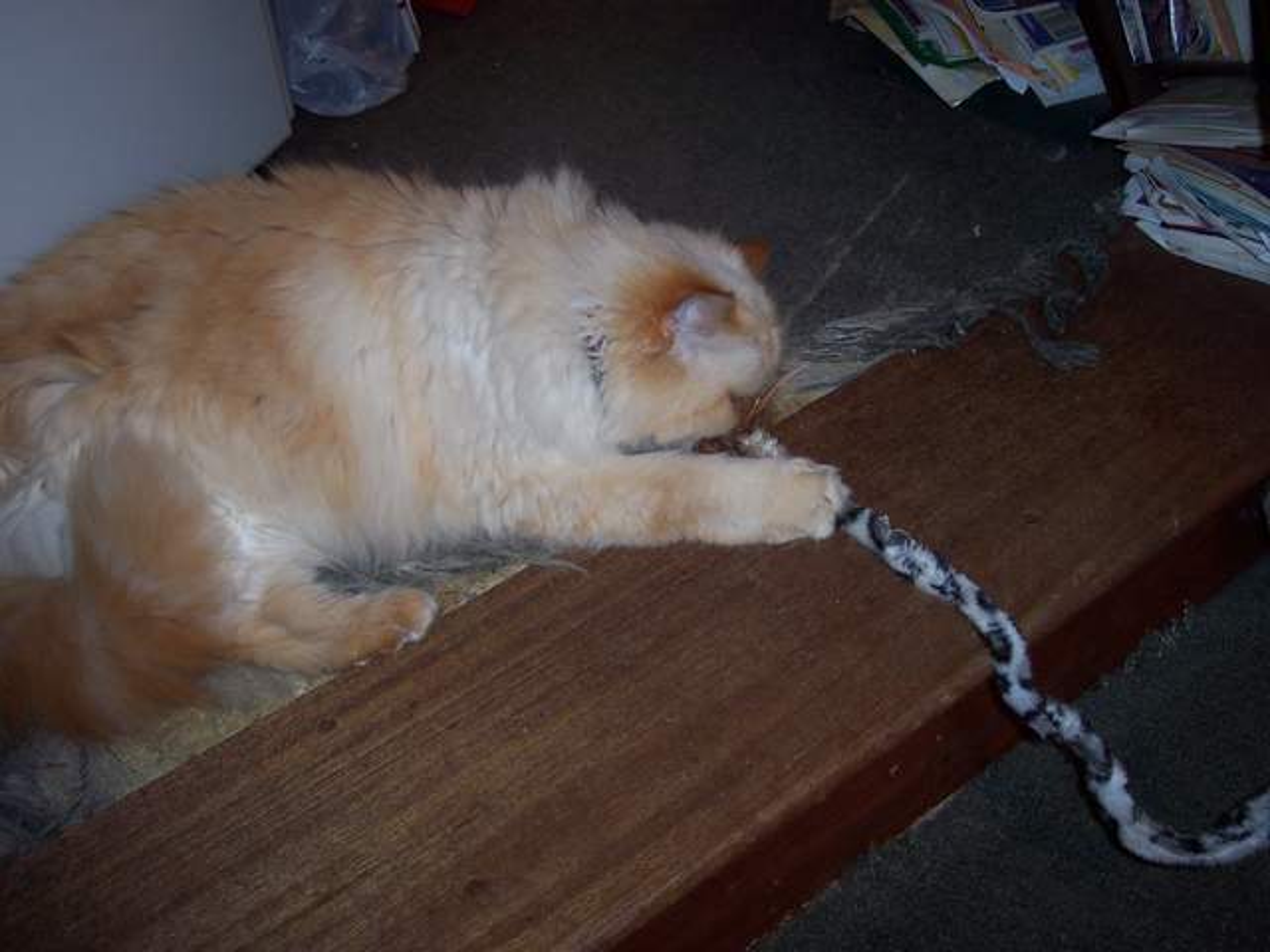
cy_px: 476
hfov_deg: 49.0
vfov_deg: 37.7
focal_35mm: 38
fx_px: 1394
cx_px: 635
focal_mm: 8
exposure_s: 1/30
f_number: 2.8
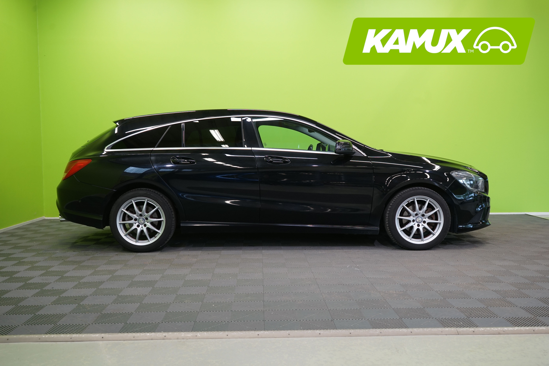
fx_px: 518
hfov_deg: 55.8
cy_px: 183
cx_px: 274
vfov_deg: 38.9
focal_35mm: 34
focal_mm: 34
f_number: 6.3
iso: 640
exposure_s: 1/30
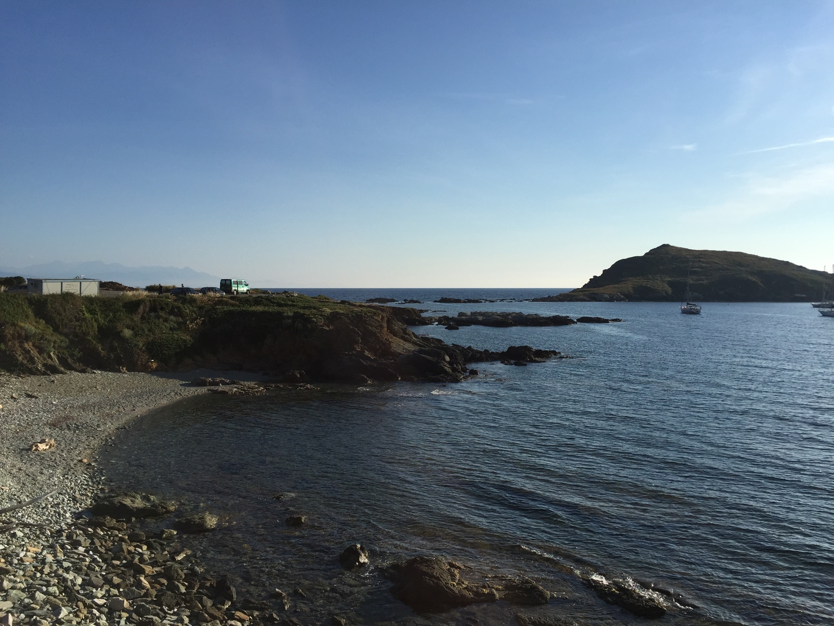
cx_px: 417
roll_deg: -0.5
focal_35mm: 29
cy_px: 313
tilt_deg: -1.8
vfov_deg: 48.2
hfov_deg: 61.7
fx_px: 699
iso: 32
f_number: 2.2
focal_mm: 4.15
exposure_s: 1/3300
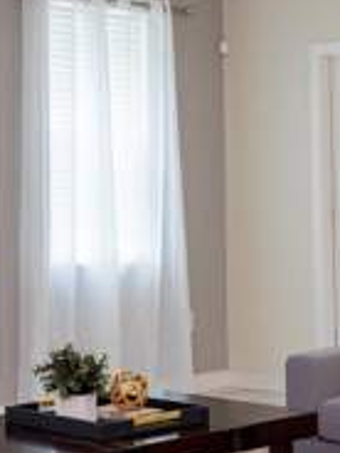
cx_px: 91
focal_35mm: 90
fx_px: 1179
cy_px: 169
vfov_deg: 21.7
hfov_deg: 16.3
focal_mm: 36
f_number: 11
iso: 1000
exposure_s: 1/15
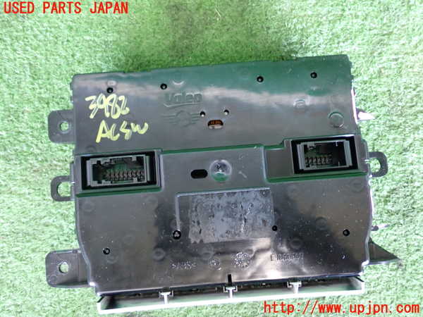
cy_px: 158
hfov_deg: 49.0
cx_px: 212
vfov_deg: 37.7
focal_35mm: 38
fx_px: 464
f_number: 2.7
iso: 800
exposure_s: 1/25
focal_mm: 6.83
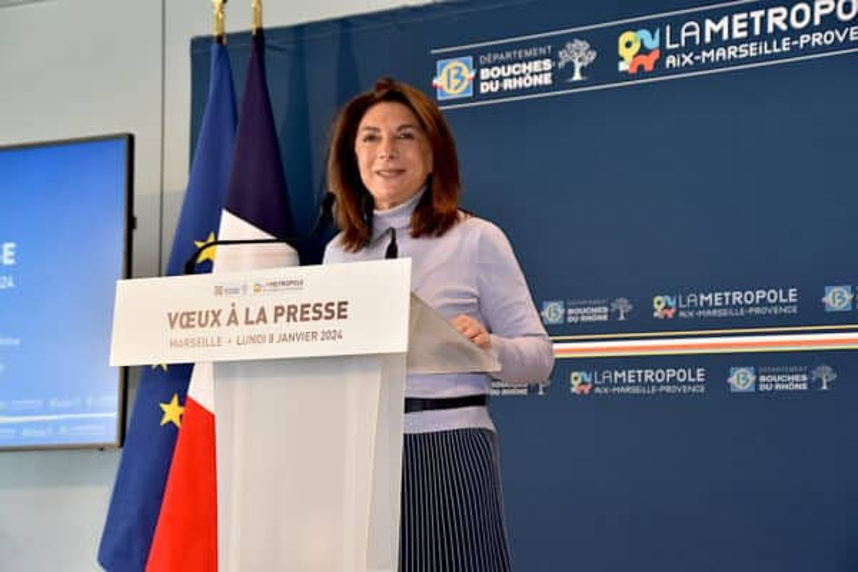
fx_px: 1787
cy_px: 286
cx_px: 429
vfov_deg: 18.2
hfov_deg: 27.0
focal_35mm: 75
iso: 800
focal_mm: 50
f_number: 5
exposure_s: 1/200
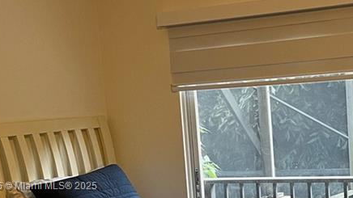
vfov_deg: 15.3
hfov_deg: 26.3
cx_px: 313
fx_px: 730
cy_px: 187
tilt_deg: -5.3
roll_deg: +3.5
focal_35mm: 78
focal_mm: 5.1
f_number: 1.6
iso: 125
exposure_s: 1/60
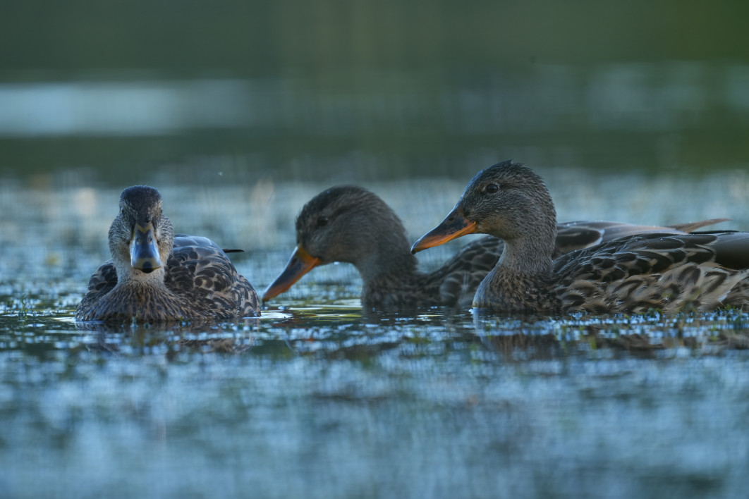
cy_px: 250
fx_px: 16643
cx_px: 374
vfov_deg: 1.7
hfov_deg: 2.6
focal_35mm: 800
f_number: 9
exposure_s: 1/125
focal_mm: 800
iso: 640
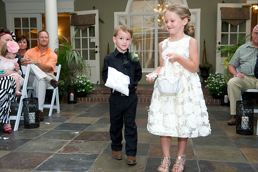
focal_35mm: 40
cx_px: 129
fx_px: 286
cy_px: 86
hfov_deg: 48.5
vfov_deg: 33.4
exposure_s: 1/100
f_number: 5
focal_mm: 40
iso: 800
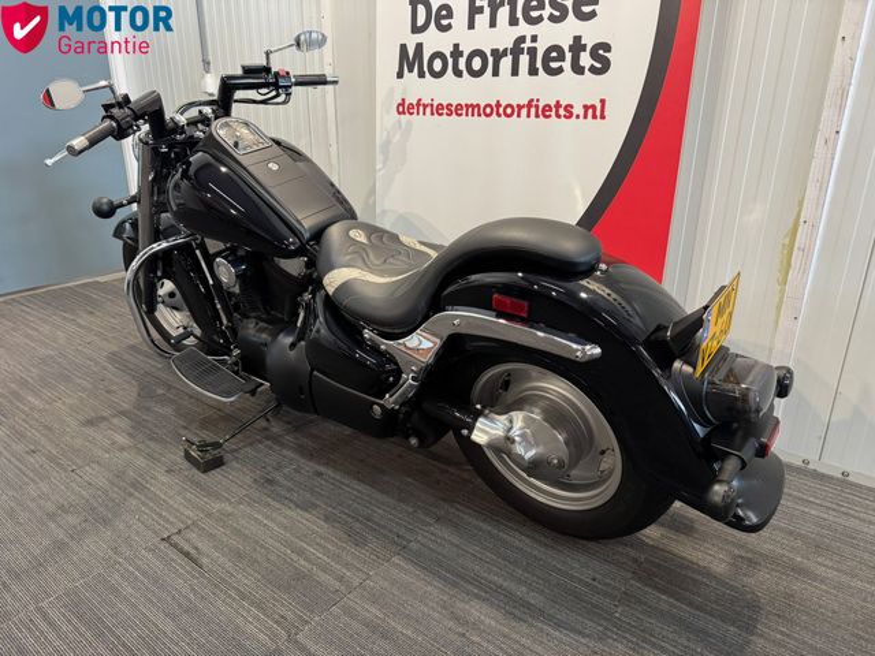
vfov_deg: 56.8
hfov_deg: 71.6
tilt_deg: -20.5
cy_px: 328
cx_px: 438
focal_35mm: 24
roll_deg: +0.3
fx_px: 607
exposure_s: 1/50
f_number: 1.78
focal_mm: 6.76
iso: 320
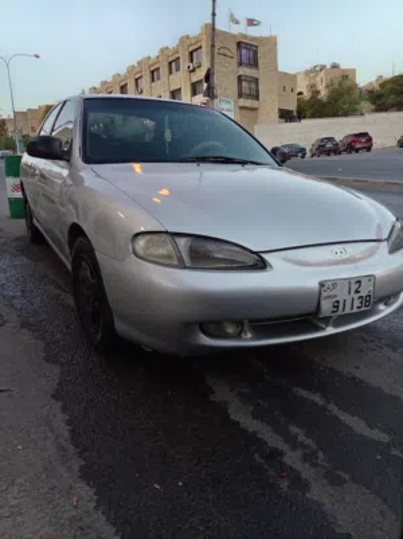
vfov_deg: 69.4
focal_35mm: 25
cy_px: 270
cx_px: 202
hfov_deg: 54.8
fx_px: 389
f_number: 1.8
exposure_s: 1/33.3
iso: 103
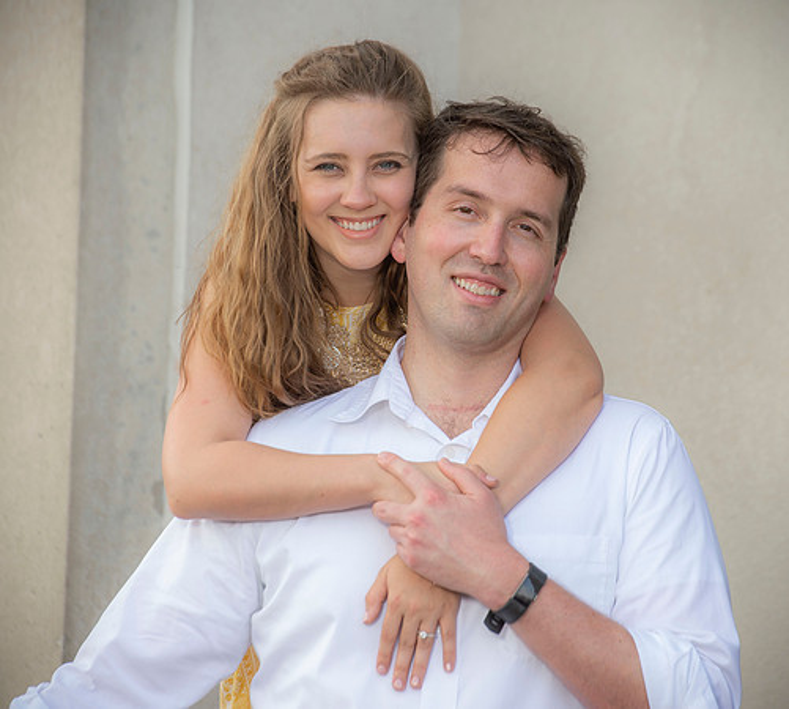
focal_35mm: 252
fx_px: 6169
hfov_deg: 7.3
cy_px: 346
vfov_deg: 6.6
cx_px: 421
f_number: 5.6
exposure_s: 1/250
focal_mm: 200
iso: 250
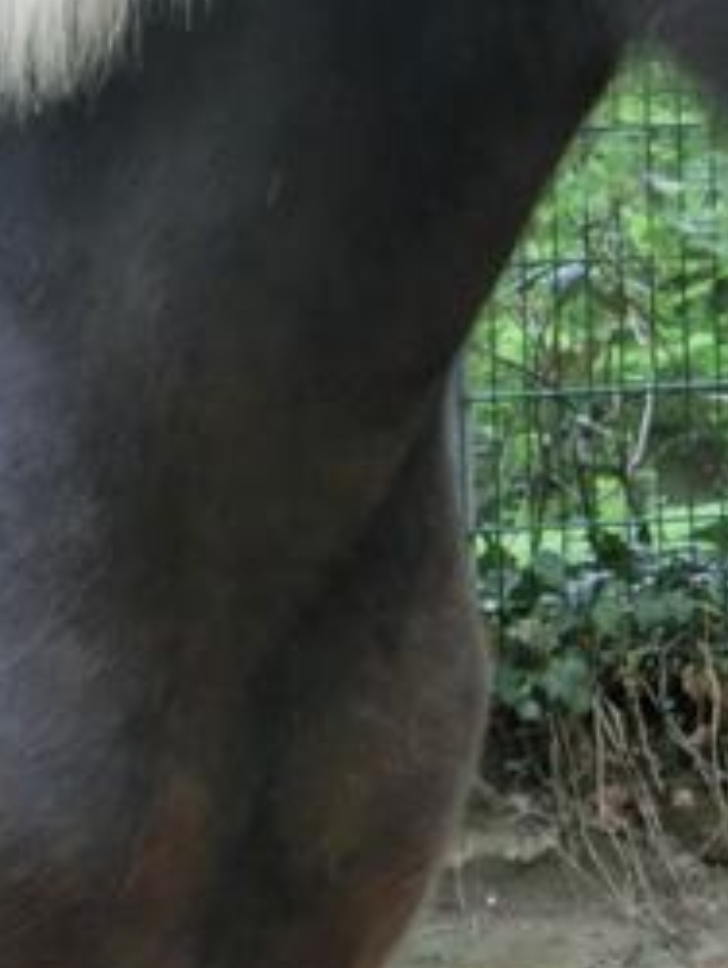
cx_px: 825
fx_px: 3583
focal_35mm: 128
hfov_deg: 11.4
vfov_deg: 14.8
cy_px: -217
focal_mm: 9.16
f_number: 4.3
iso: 400
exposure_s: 1/125
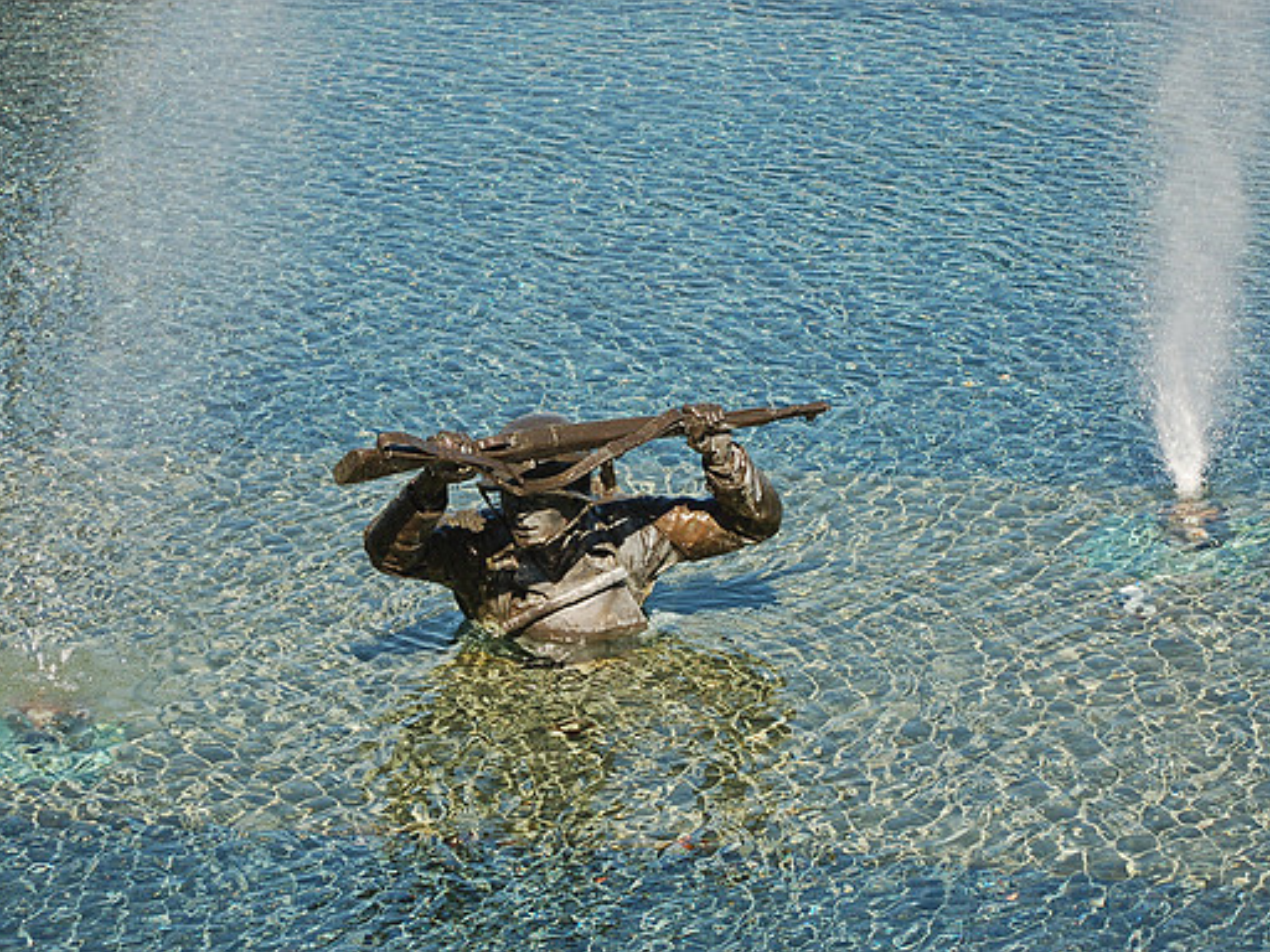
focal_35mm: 221
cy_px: 476
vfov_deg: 6.7
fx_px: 8091
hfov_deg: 9.0
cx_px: 583
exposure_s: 1/400
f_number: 5.6
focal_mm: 135
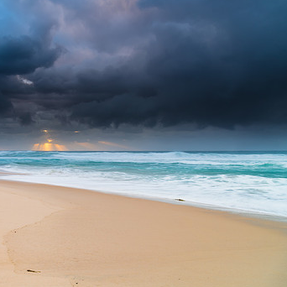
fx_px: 328
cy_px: 130
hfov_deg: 44.3
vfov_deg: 47.2
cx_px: 46
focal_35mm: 35
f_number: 8
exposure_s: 1/1.67
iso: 40
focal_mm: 24
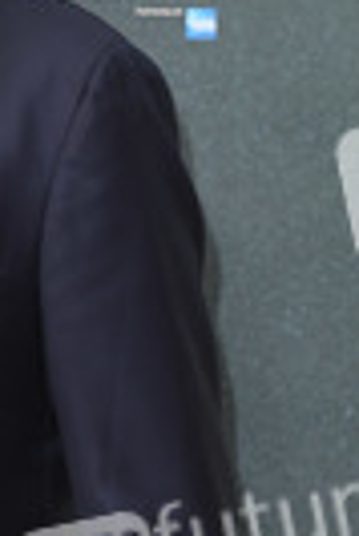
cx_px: -143
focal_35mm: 300
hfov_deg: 4.6
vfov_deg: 6.9
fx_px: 4476
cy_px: 371
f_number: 6.3
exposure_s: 1/250
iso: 400
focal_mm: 100
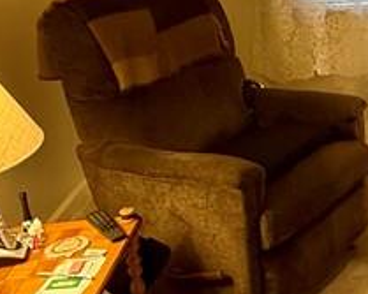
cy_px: 12
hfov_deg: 24.3
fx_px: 729
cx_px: 495
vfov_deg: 22.1
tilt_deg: -13.4
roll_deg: +1.0
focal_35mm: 67
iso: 400
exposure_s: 1/60
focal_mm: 2.22
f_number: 2.2
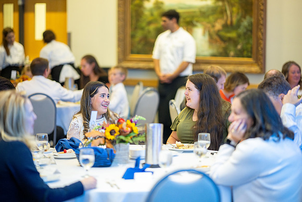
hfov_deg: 19.5
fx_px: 881
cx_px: 151
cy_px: 101
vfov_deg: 13.0
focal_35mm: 105
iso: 6400
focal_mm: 105
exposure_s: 1/500
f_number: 1.4
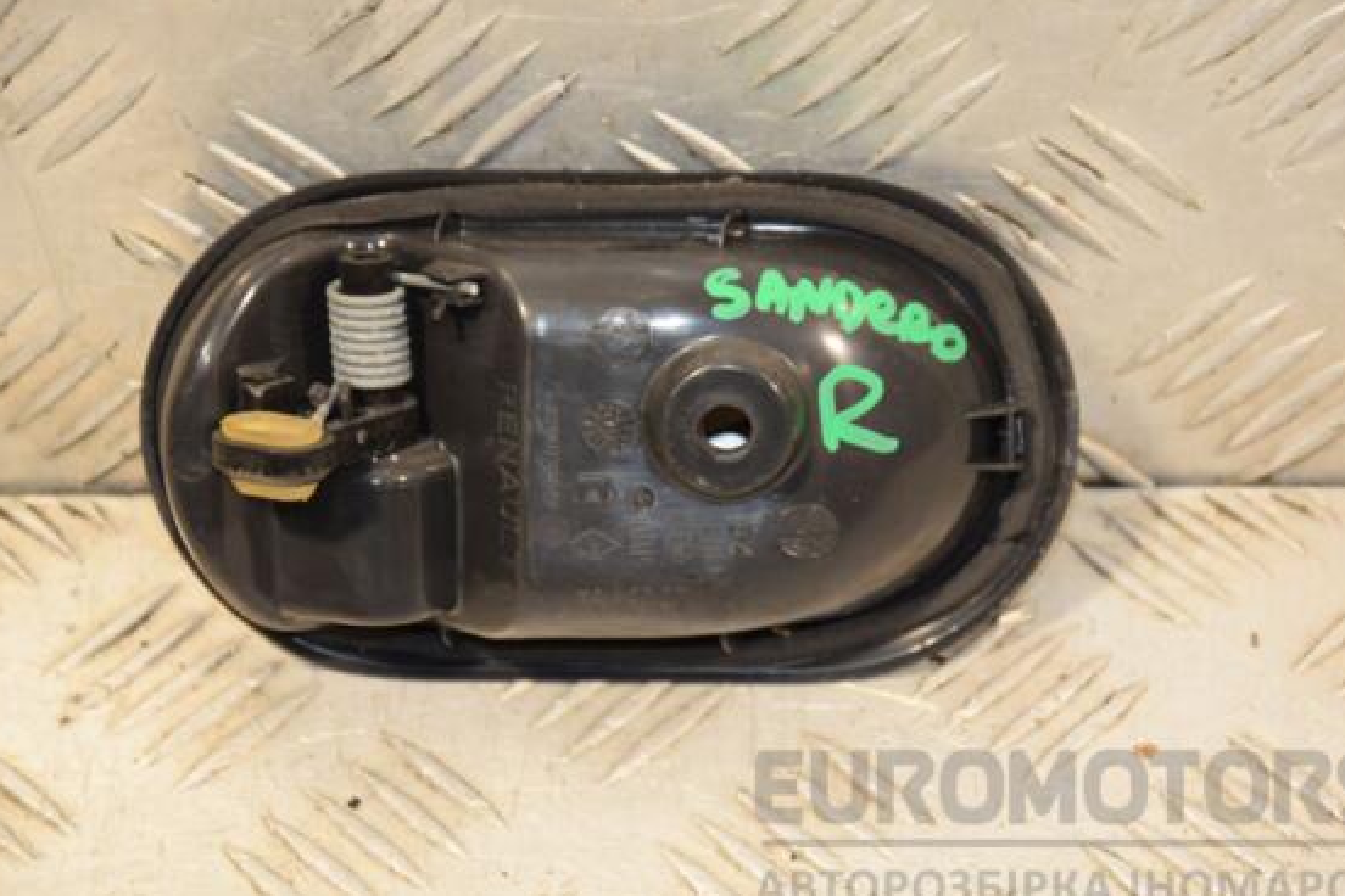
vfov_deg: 9.1
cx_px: 709
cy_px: 463
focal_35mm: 150
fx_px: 5604
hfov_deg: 13.7
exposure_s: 1/125
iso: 800
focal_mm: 92
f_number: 5.6
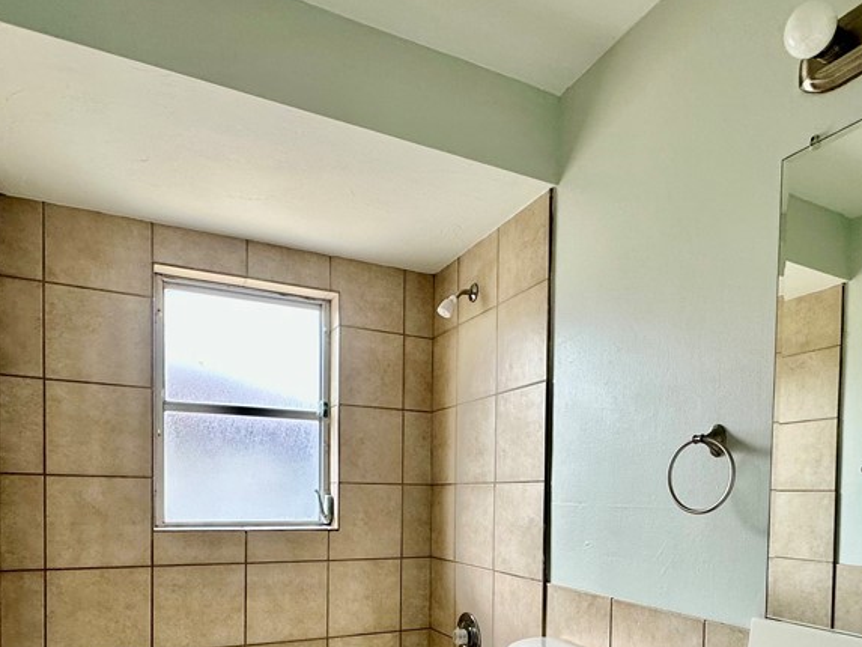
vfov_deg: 51.5
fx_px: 623
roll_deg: -1.1
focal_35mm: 25
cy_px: 516
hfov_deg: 69.2
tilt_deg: -1.7
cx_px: 475
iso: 64
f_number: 2.2
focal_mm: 2.22
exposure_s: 1/99
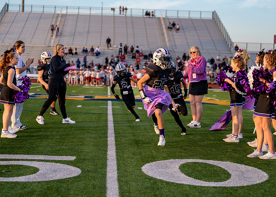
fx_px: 575
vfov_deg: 19.4
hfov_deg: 27.0
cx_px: 138
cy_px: 98
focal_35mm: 73
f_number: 2.8
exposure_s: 1/1600
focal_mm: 70
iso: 500
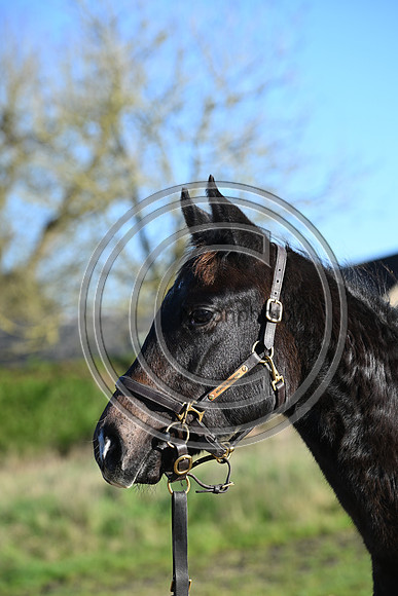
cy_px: 298
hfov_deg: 13.0
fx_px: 1740
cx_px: 199
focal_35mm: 105
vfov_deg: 19.5
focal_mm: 105
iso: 320
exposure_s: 1/1250
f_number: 4.5
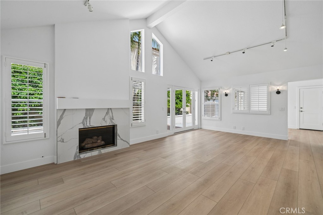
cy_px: 108
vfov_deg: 81.2
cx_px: 162
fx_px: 126
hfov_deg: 104.2
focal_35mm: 14
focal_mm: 14
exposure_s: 1/60
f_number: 8
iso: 250
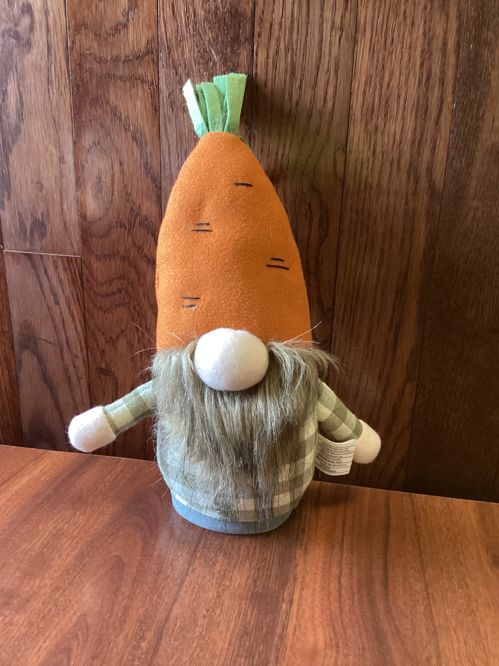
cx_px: 250
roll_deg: -0.7
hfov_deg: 45.4
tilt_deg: -19.1
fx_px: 596
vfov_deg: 58.4
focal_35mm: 31
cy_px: 333
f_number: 2.4
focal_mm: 3.3
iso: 400
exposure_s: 1/40
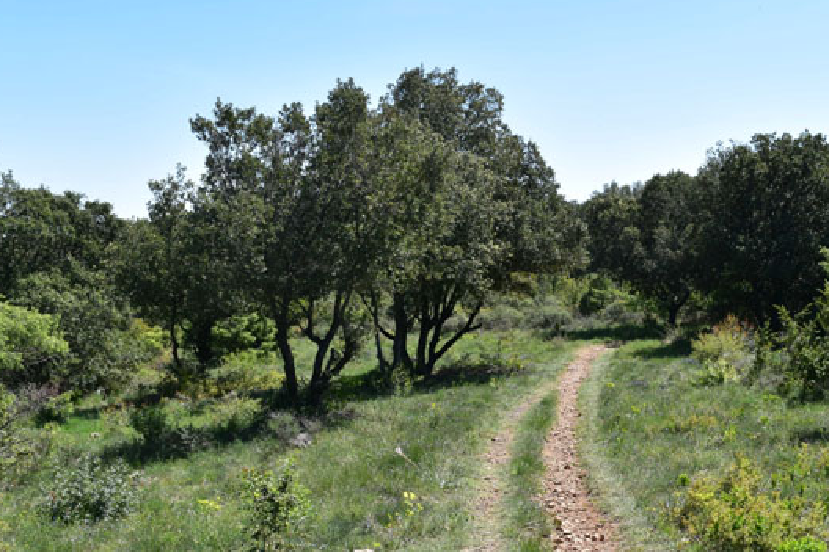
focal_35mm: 48
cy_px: 407
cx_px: 568
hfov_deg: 40.7
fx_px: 1100
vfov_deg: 27.9
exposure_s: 1/400
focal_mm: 21
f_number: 11
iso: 400
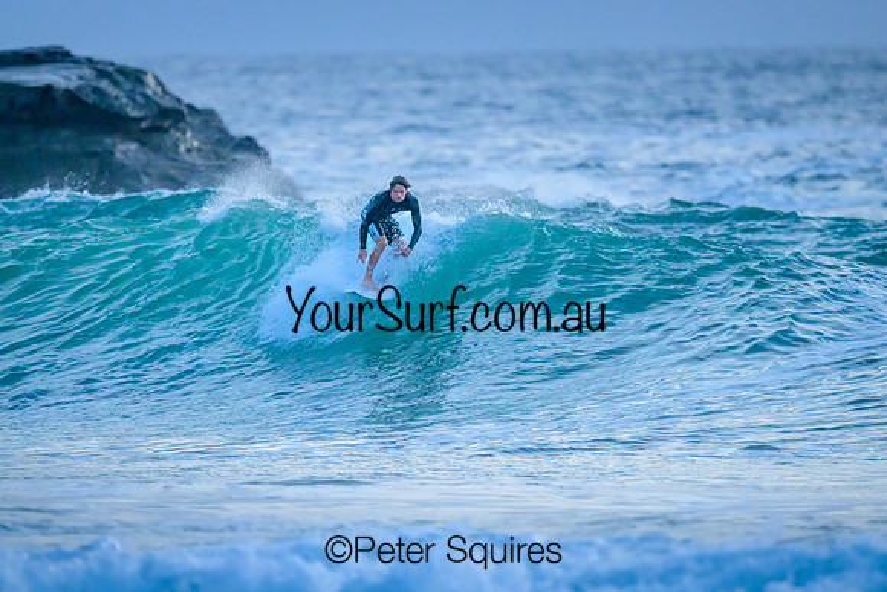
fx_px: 20177
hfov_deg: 2.5
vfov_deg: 1.7
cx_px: 444
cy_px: 296
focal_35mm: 819
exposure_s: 1/2500
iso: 5600
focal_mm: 800
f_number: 6.3
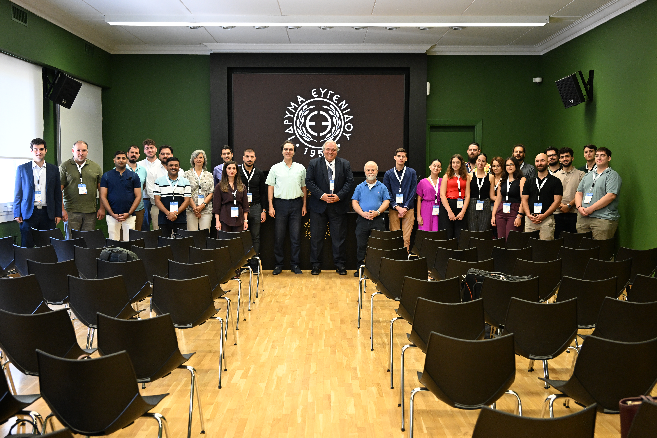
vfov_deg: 36.9
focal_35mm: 36
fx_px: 657
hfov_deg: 53.1
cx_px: 328
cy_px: 219
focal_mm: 36
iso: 2000
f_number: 4
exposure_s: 1/125
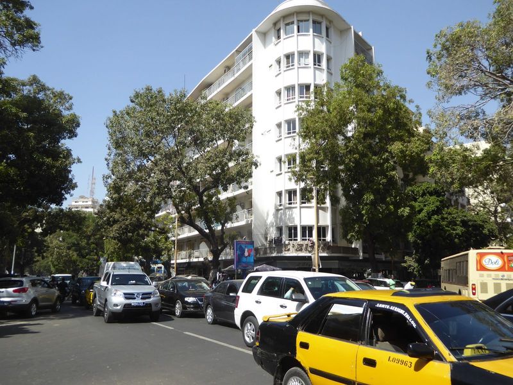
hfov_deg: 56.8
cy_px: 192
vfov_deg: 44.2
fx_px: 474
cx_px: 256
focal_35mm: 32
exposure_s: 1/640
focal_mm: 5.4
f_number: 3.5
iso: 80
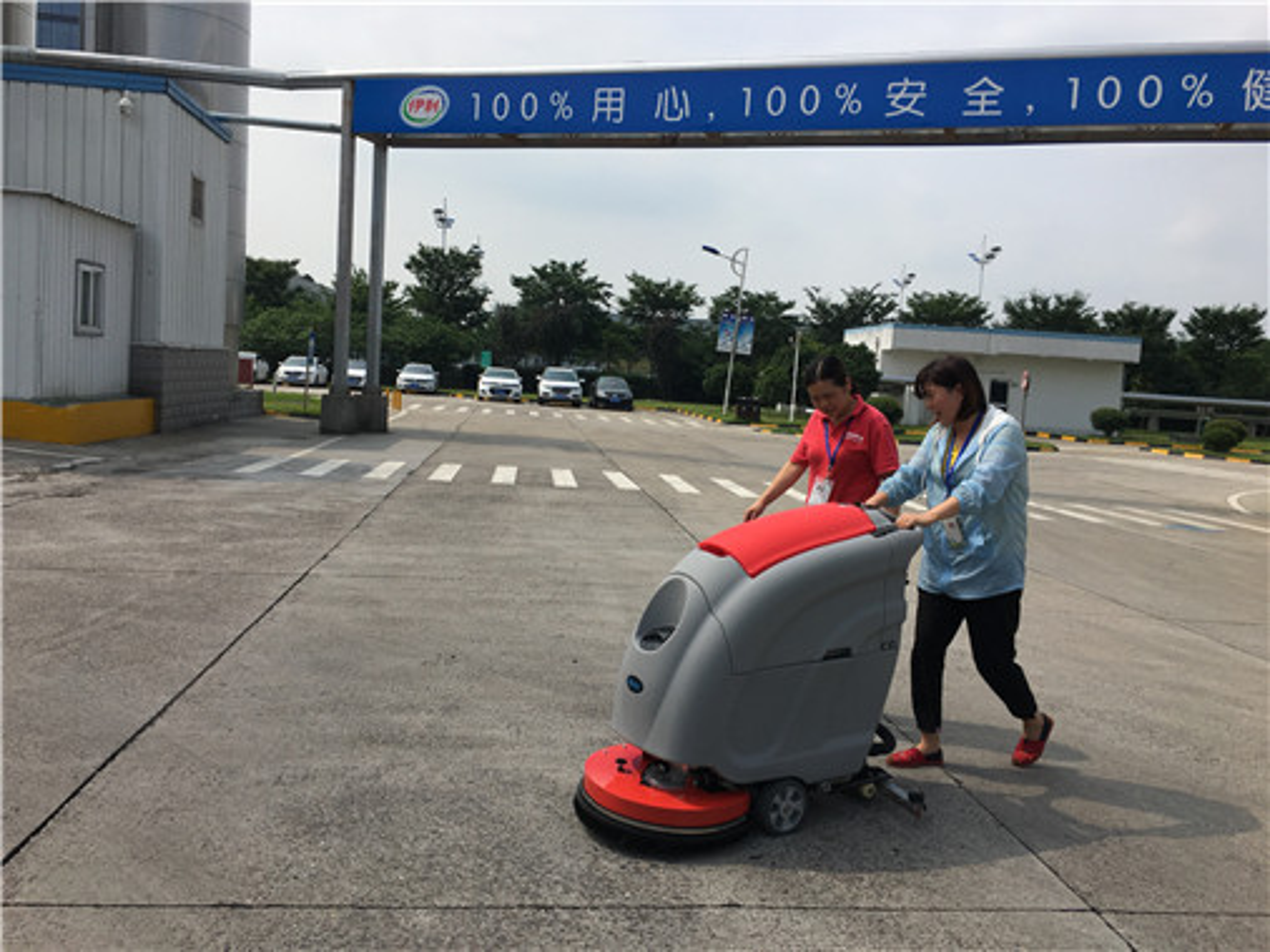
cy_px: 476
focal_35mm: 29
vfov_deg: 48.2
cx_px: 635
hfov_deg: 61.7
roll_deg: -2.2
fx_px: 1063
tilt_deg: -5.7
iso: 25
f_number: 2.2
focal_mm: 4.15
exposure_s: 1/2849
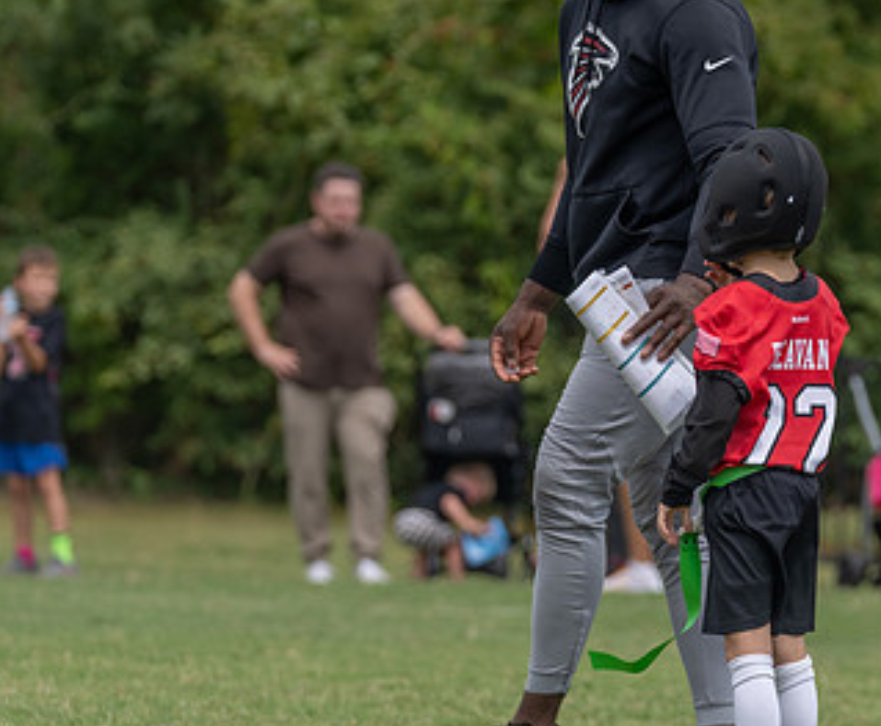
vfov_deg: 5.0
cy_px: 264
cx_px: 646
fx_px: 8286
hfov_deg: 6.1
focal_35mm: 314
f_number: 3.5
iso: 100
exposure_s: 1/2000
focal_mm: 148
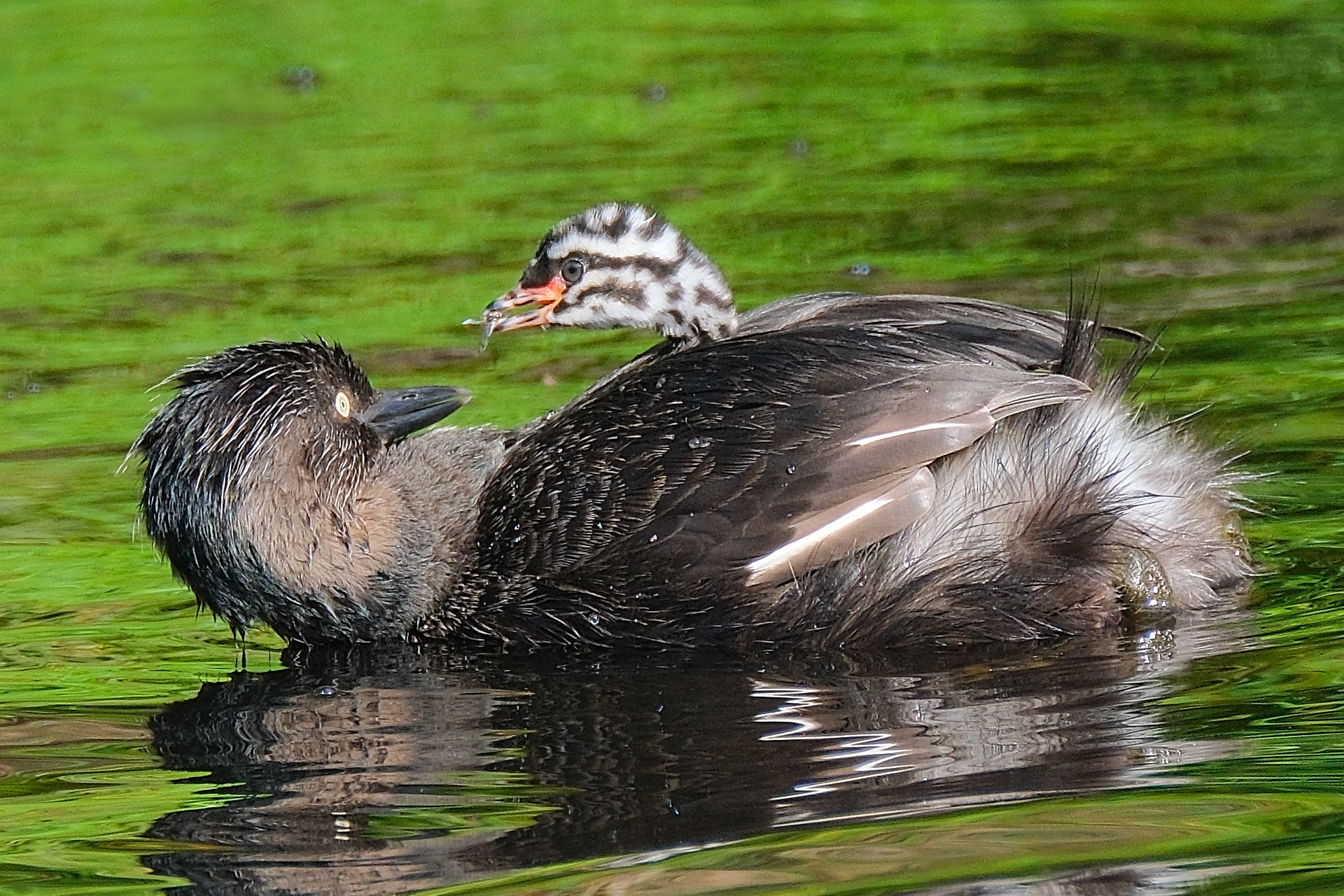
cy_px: 448
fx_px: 31358
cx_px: 672
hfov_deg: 2.5
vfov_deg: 1.6
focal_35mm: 840
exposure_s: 1/500
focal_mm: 560
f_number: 8
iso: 800
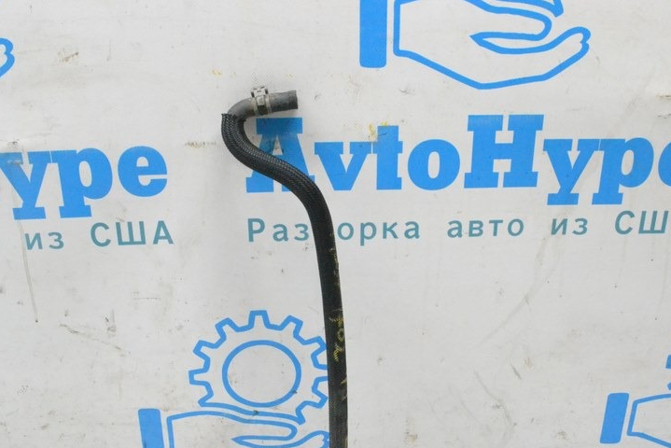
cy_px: 318
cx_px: 326
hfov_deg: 41.9
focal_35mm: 47
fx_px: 876
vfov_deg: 28.4
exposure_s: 1/160
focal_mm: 22
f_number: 9
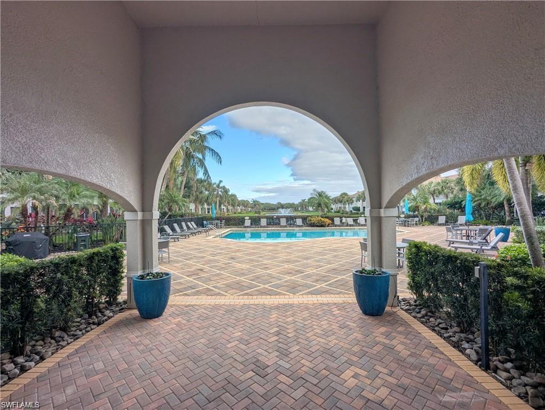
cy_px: 205
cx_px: 272
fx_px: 252
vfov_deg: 78.2
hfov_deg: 94.4
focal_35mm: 16
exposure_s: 1/801
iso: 42
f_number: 2.2
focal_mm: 2.35
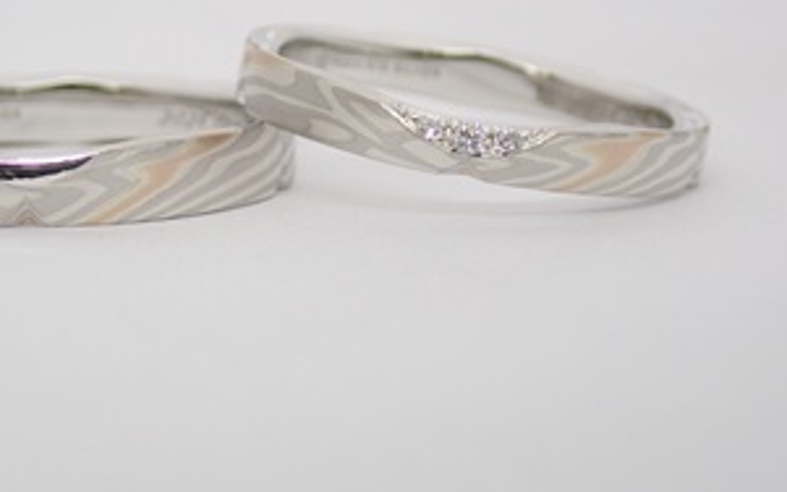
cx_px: 248
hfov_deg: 17.1
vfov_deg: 10.7
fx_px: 2616
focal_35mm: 122
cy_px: 127
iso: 200
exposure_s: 1/125
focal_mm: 13.65
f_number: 4.1
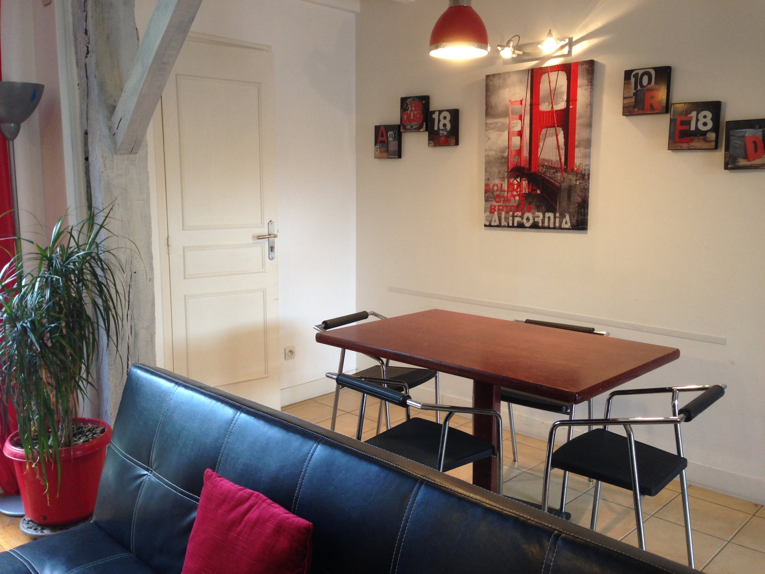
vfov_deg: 42.9
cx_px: 382
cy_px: 287
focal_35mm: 33
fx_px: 729
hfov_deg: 55.4
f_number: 2.4
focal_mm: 4.12
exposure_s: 1/20
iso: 64
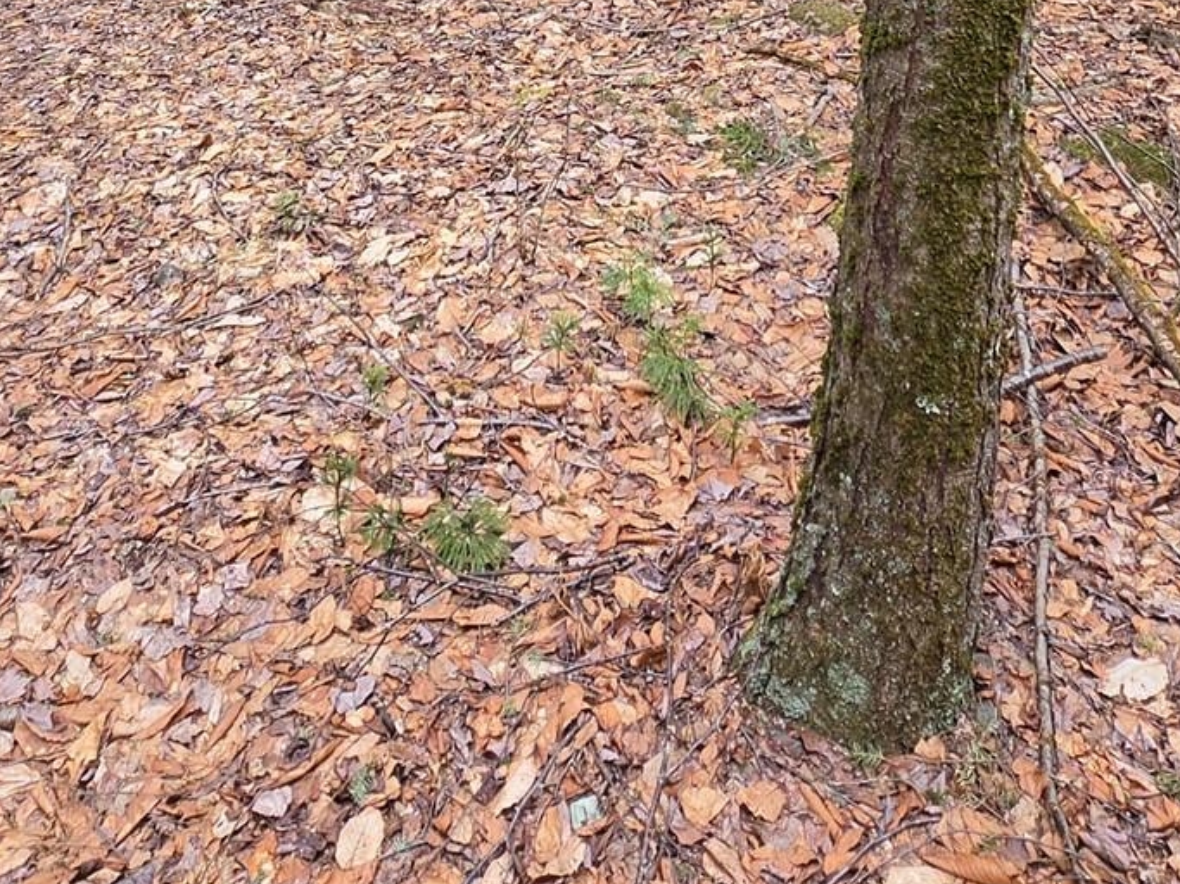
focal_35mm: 39
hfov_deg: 47.9
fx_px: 1329
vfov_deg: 27.1
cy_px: -407
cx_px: 567
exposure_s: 1/120
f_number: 1.9
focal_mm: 2.2
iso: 20
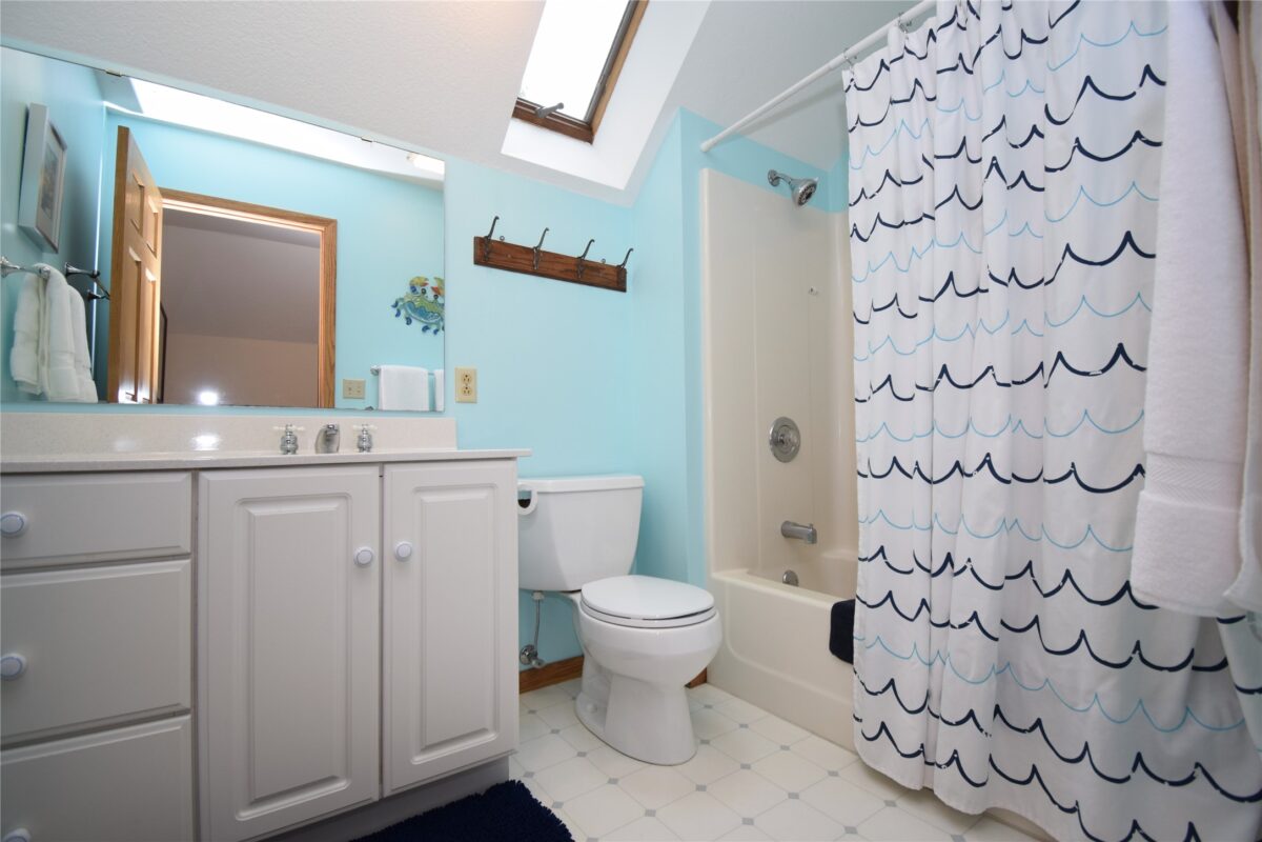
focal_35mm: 15
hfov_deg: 100.4
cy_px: 421
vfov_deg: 77.3
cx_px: 631
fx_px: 526
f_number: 4.5
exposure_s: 1/80
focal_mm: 10
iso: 400
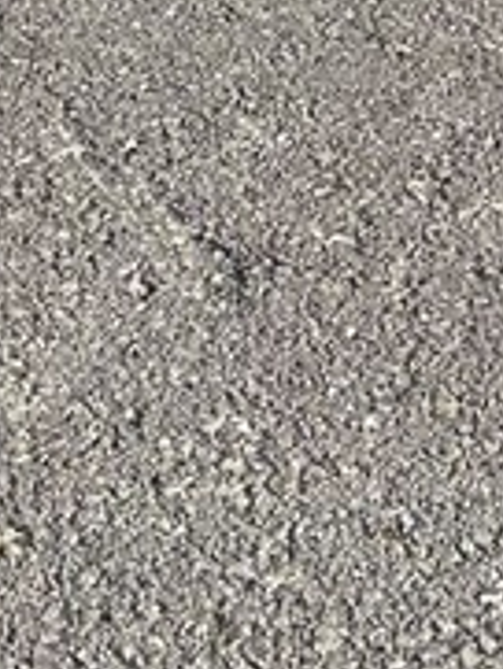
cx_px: 81
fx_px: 3000
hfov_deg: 9.6
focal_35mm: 155
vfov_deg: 10.5
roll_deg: -0.6
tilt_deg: -9.6
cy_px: -1053
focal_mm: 5.1
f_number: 1.6
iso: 32
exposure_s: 1/2545
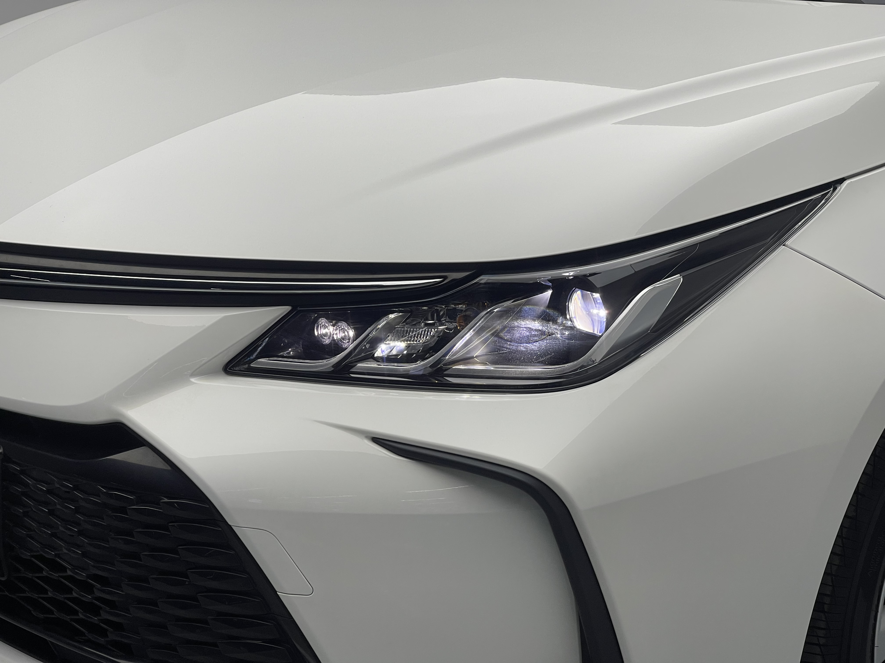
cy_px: 332
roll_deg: -2.5
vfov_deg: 22.9
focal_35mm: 64
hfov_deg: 30.3
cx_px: 442
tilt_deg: -16.7
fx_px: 1636
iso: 20
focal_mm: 7.5
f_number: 2.2
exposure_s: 1/126
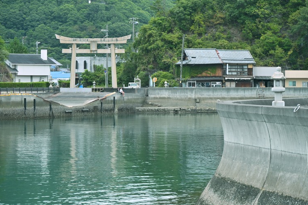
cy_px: 101
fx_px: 1155
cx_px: 150
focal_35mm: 135
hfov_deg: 15.2
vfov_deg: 10.2
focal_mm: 130
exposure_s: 1/1250
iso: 640
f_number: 6.3
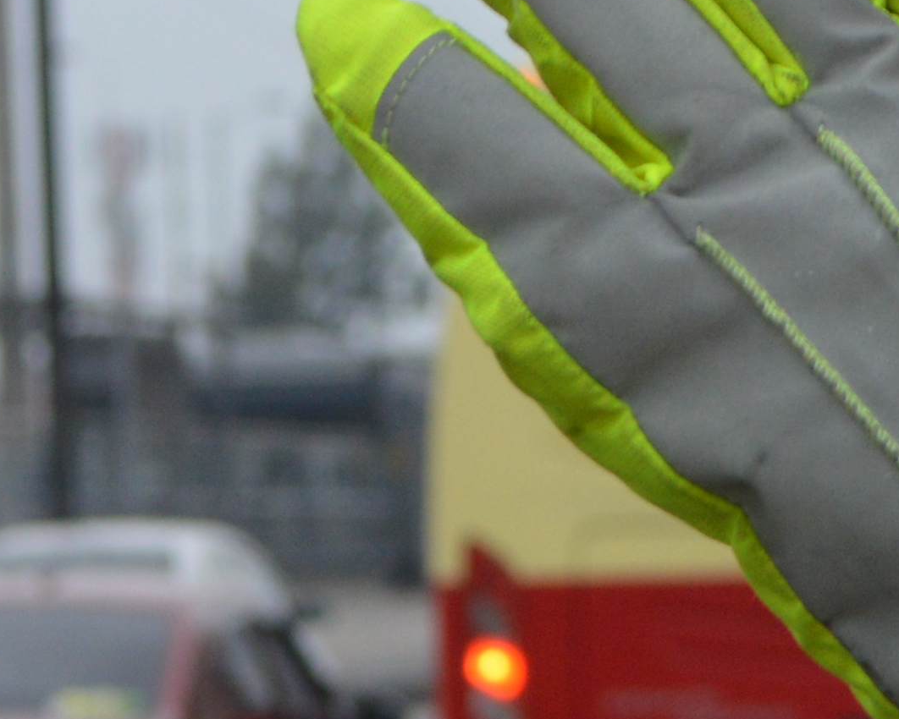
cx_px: 1032
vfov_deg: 6.1
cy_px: 650
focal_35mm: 255
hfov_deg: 7.5
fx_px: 6786
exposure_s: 1/125
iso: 400
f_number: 5.6
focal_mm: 32
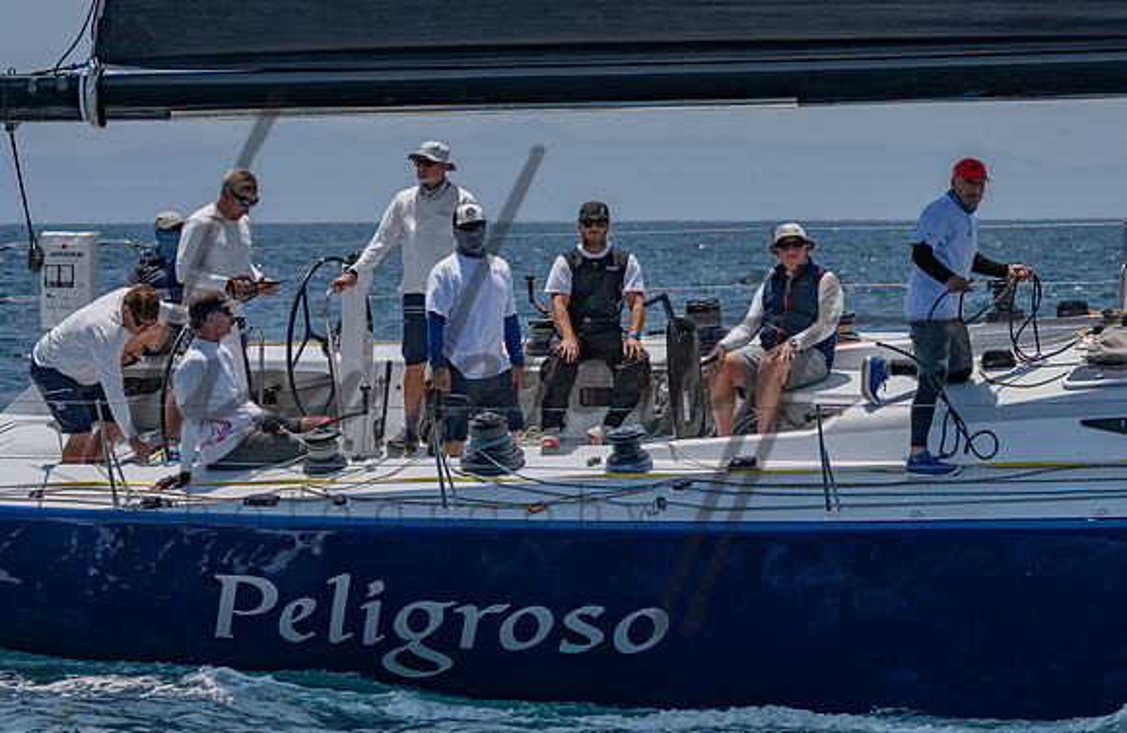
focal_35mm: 200
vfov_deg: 6.7
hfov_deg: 10.3
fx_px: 6227
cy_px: 217
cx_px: 736
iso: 320
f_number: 5.6
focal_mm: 135
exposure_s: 1/2000
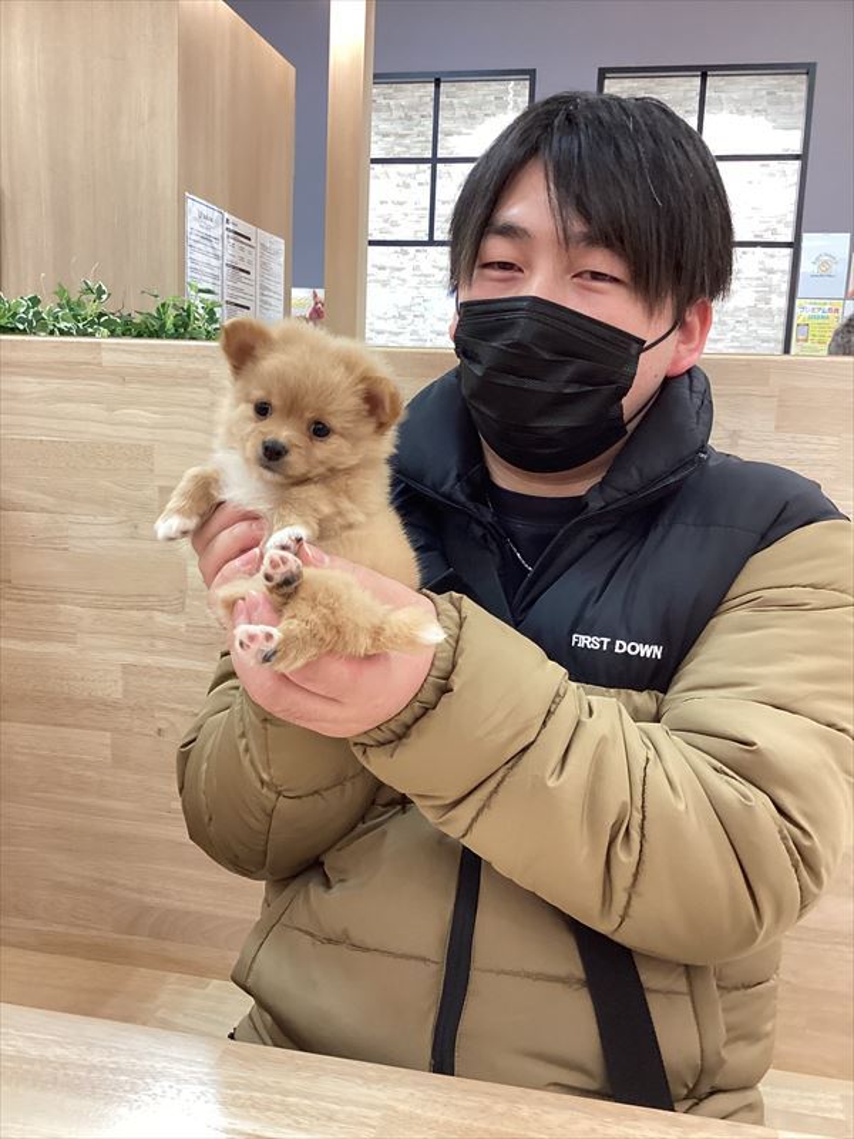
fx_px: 1020
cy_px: 570
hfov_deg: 45.4
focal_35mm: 31
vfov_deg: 58.4
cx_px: 427
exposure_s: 1/60
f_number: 2.4
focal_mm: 3.3
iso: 160
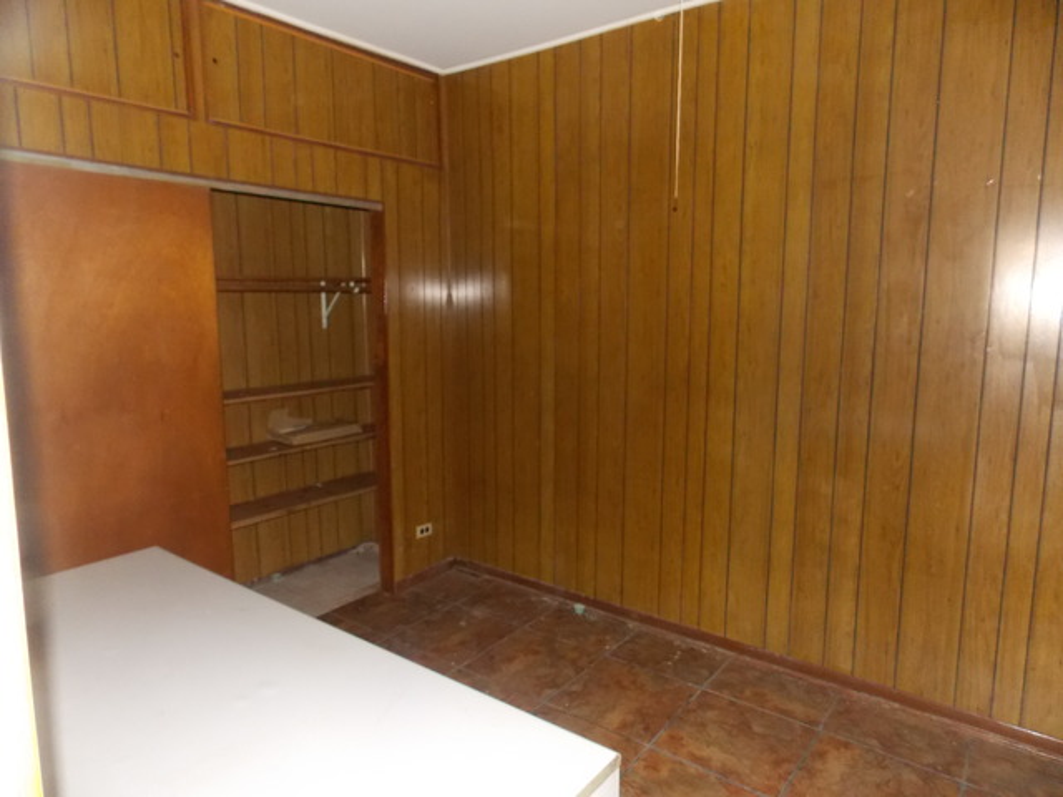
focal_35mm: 23
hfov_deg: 73.9
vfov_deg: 58.9
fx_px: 706
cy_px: 398
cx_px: 532
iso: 400
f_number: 3.1
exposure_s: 1/4
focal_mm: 4
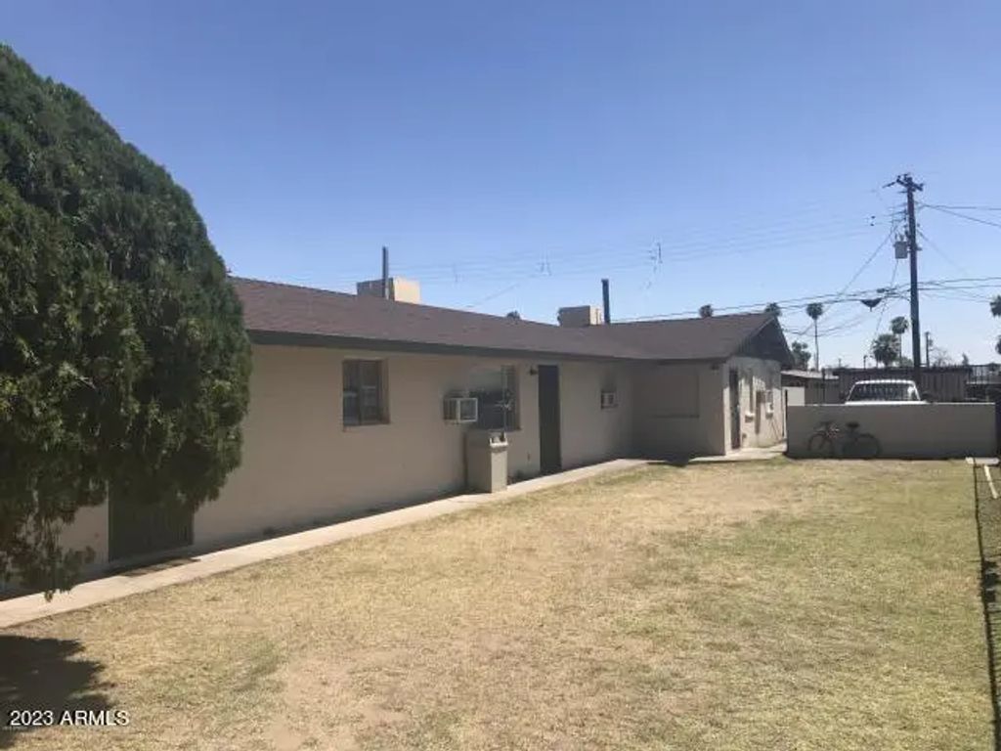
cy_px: 376
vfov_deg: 49.7
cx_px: 500
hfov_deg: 63.4
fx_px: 810
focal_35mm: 28
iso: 20
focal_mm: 3.99
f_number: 1.8
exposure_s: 1/2519
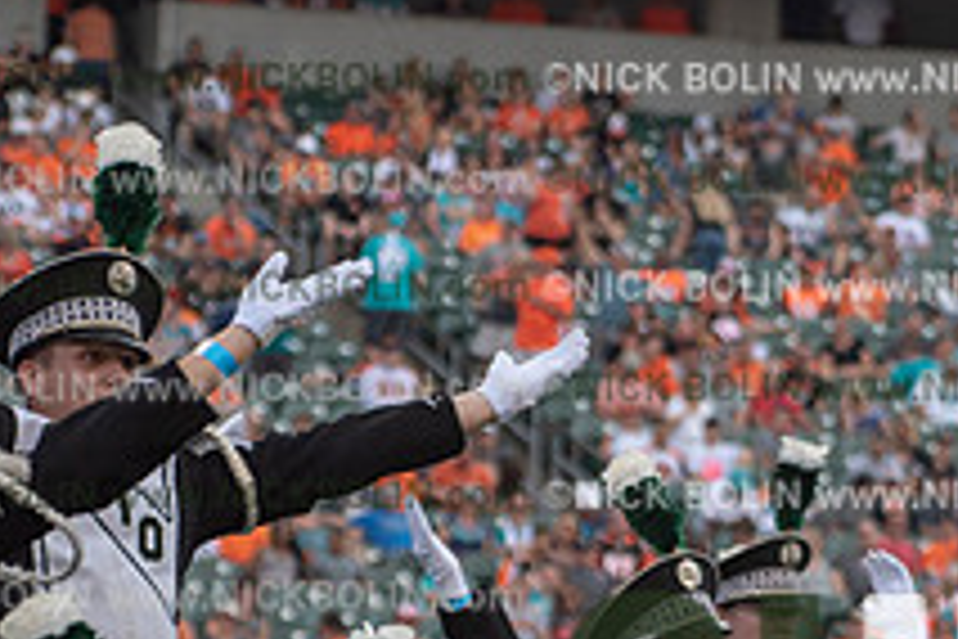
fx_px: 10138
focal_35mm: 381
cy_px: 808
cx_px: 886
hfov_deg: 5.4
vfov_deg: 3.6
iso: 400
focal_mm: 140
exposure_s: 1/1250
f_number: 5.6
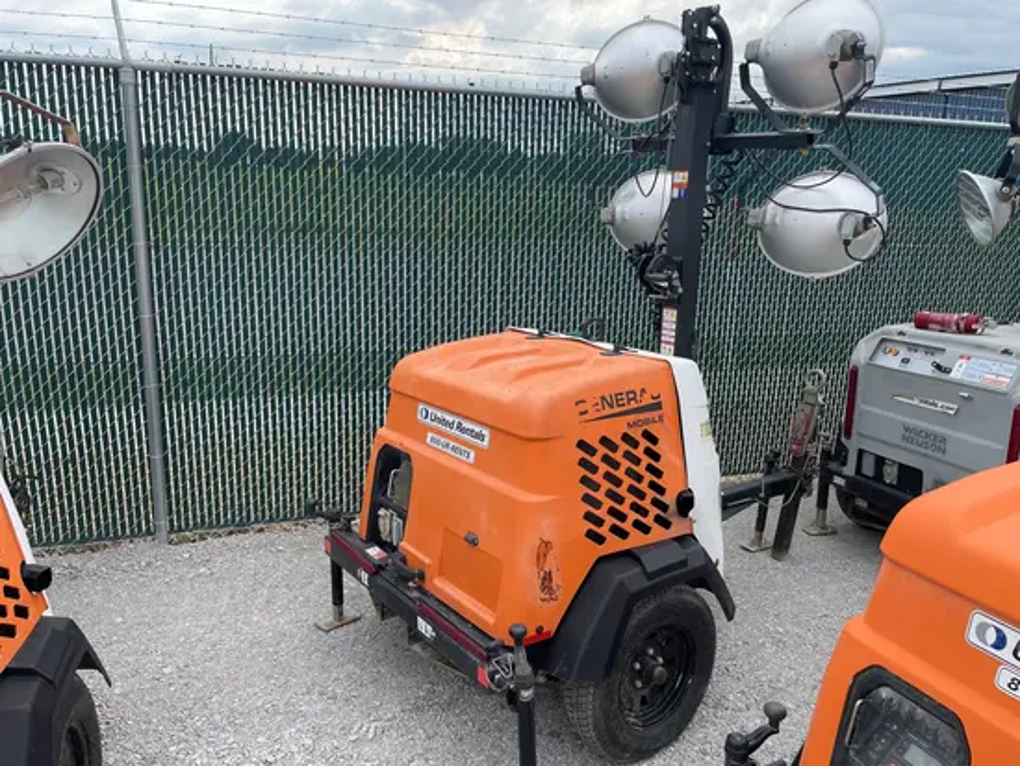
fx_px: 766
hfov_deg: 67.3
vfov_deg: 53.1
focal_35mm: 26
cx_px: 510
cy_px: 383
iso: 32
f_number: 1.6
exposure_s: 1/979
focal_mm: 4.2
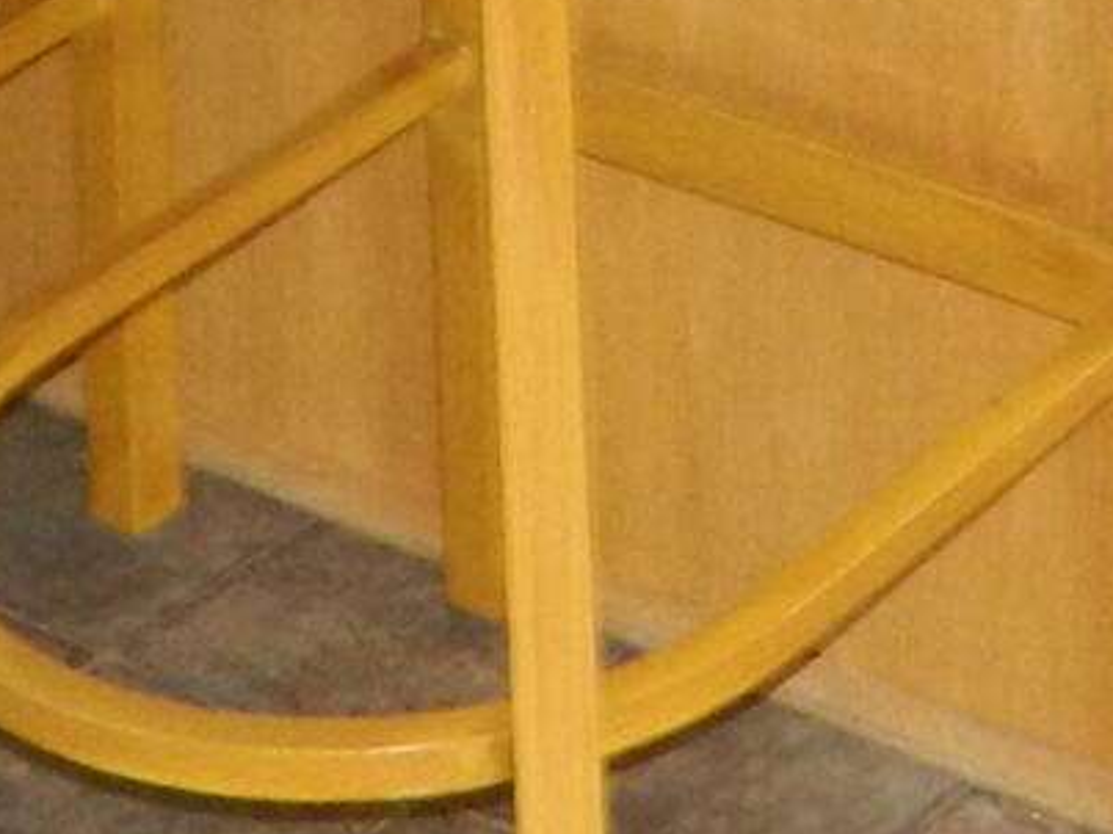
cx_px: 1036
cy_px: -1883
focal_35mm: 186
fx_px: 5979
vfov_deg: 7.0
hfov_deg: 10.6
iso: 200
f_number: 3.1
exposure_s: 1/30
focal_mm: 4.5
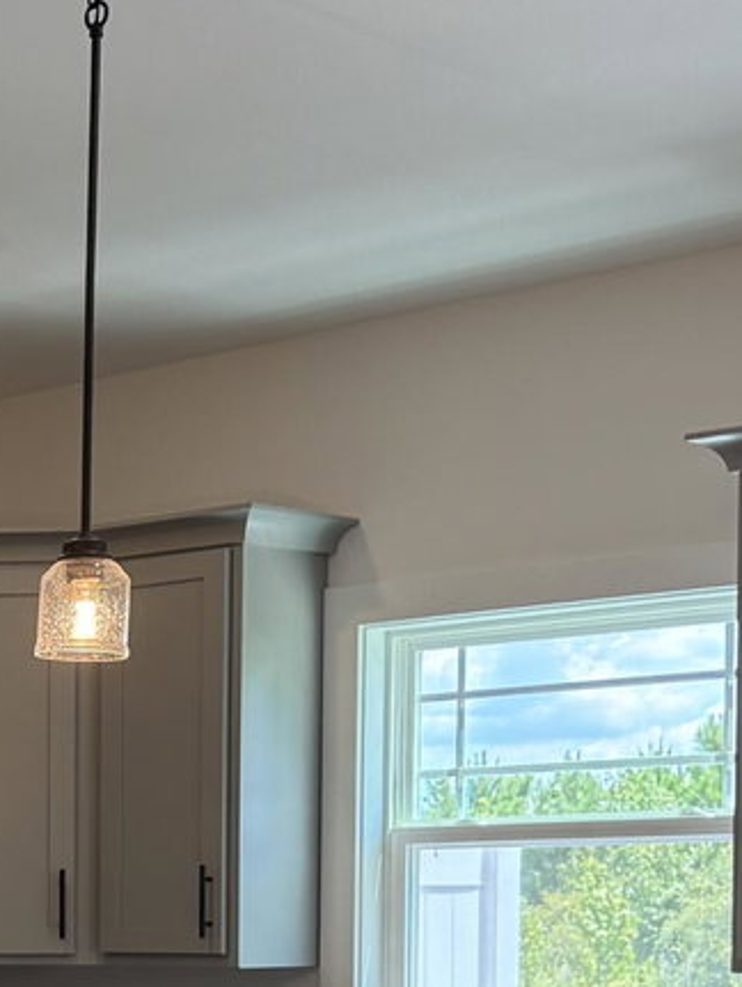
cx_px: -346
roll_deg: +1.0
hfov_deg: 15.4
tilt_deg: -1.0
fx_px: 2540
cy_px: 1001
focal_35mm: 89
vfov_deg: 21.2
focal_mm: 6.76
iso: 125
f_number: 1.78
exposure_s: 1/232
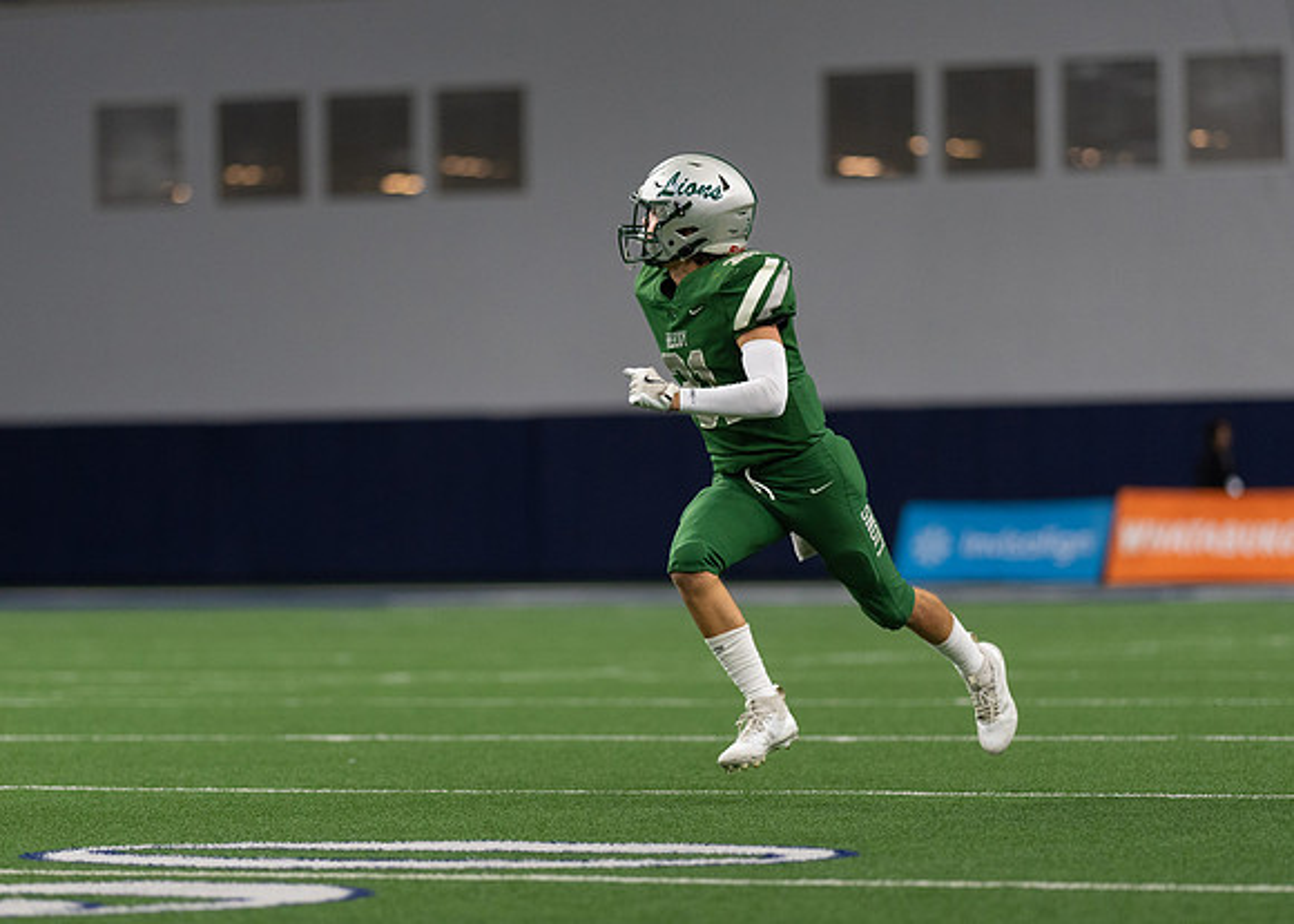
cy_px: 413
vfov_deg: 6.3
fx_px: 8383
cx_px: 622
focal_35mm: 228
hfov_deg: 8.8
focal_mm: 135
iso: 1000
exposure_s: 1/1250
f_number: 1.8
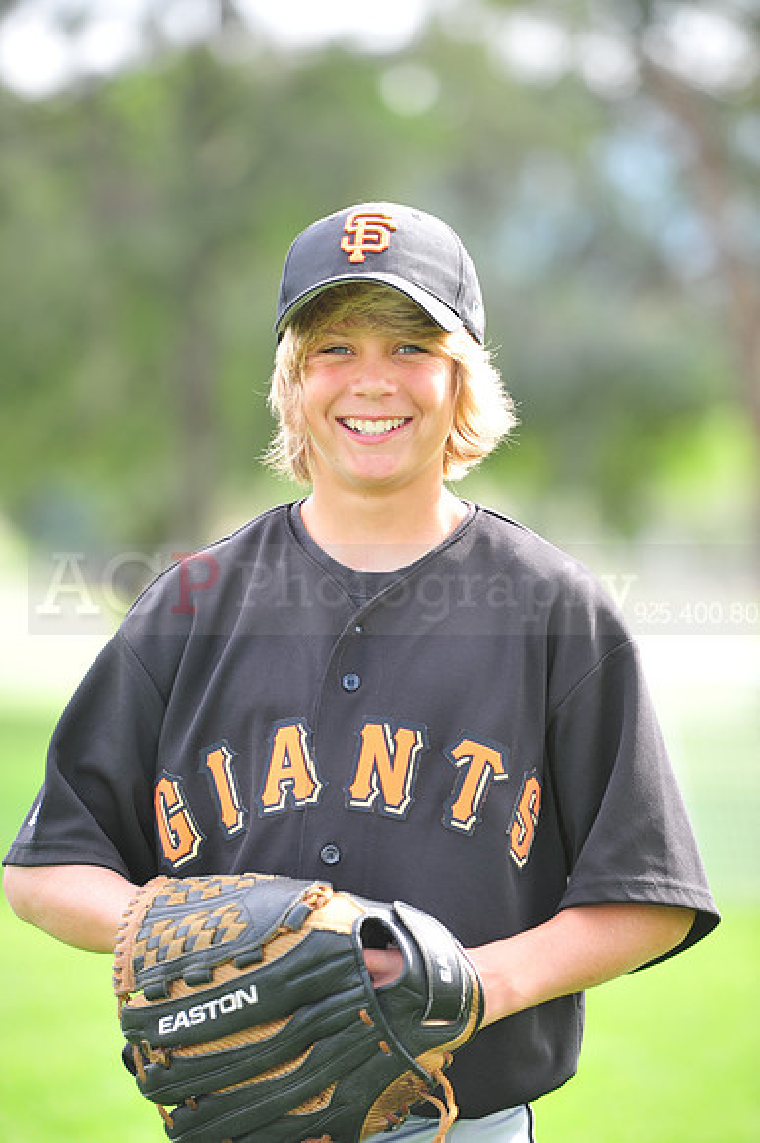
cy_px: 572
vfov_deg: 11.1
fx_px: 5865
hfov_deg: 7.4
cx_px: 380
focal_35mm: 185
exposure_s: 1/160
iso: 200
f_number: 4.5
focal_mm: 185
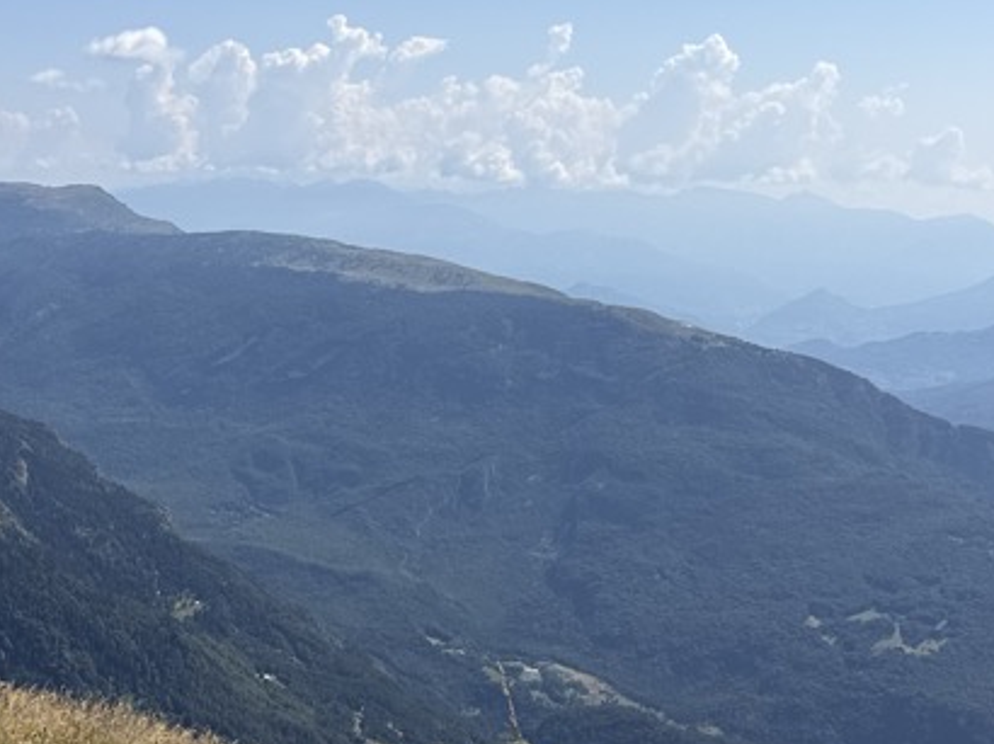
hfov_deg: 31.2
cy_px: 654
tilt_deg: -16.4
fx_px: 1722
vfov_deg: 23.8
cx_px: 172
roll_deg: -1.9
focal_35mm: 60
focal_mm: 6.76
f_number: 1.78
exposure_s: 1/6173
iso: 80
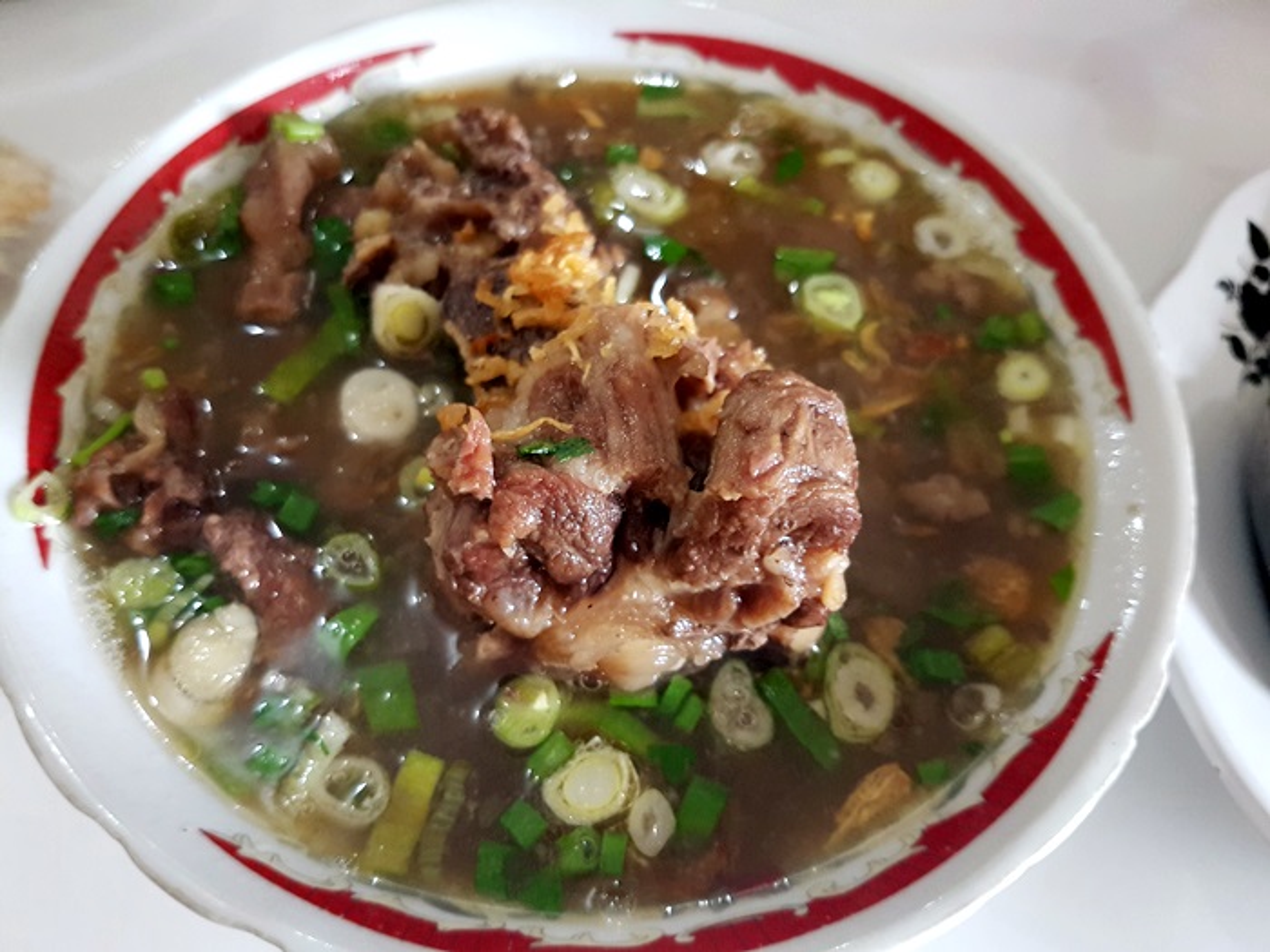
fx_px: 954
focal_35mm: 26
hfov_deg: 67.3
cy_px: 476
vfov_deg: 53.1
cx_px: 635
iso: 500
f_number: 1.7
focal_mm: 4.2
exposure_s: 1/50
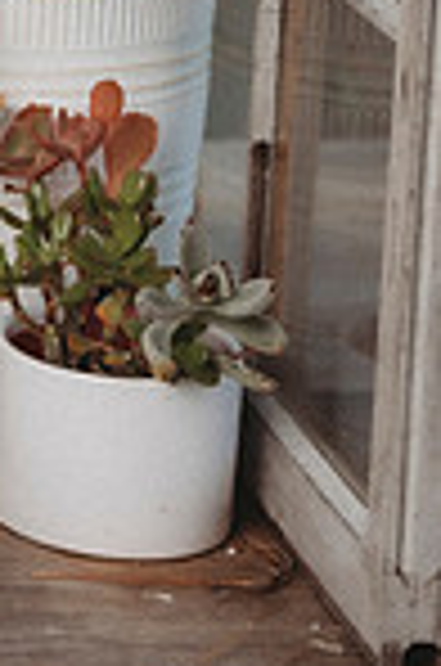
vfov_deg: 10.5
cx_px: -876
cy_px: -92
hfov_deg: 6.5
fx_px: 3563
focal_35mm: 193
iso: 100
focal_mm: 48
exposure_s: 1/800
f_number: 2.8
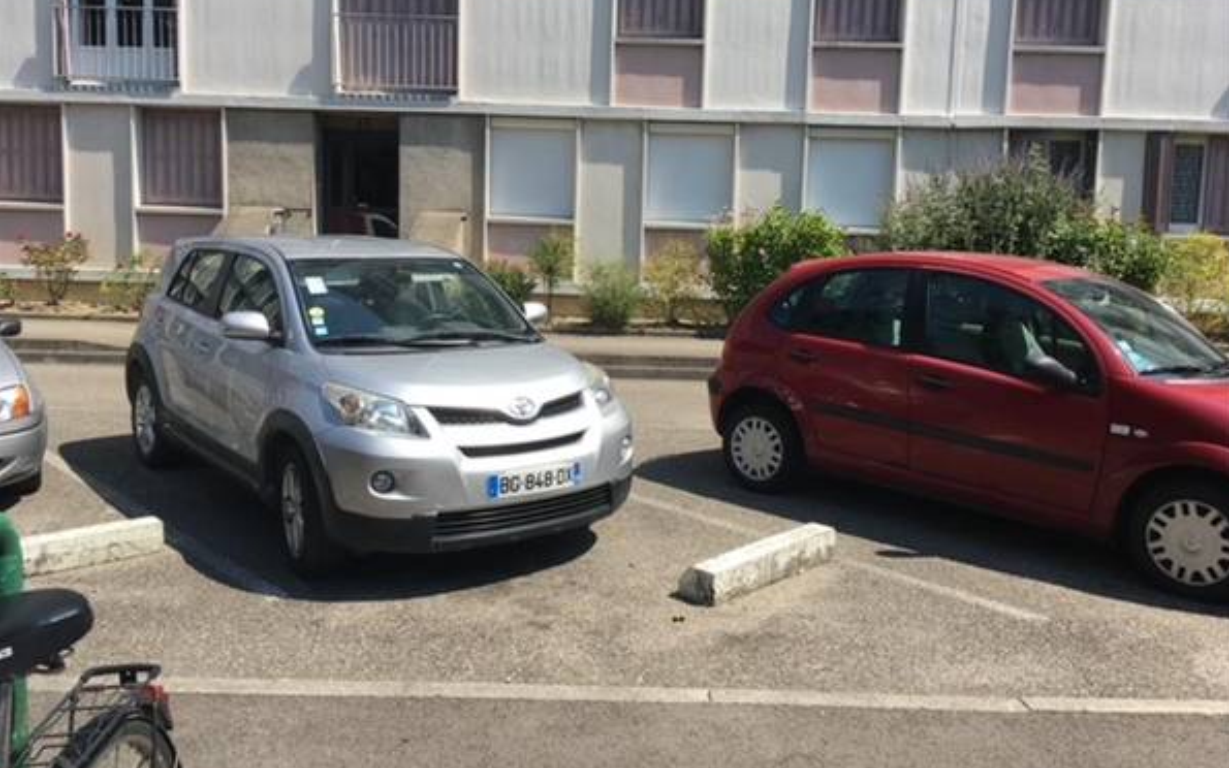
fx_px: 1038
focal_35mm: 31
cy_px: 341
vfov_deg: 40.5
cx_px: 618
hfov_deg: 61.2
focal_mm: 4.15
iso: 25
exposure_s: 1/1148
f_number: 2.2
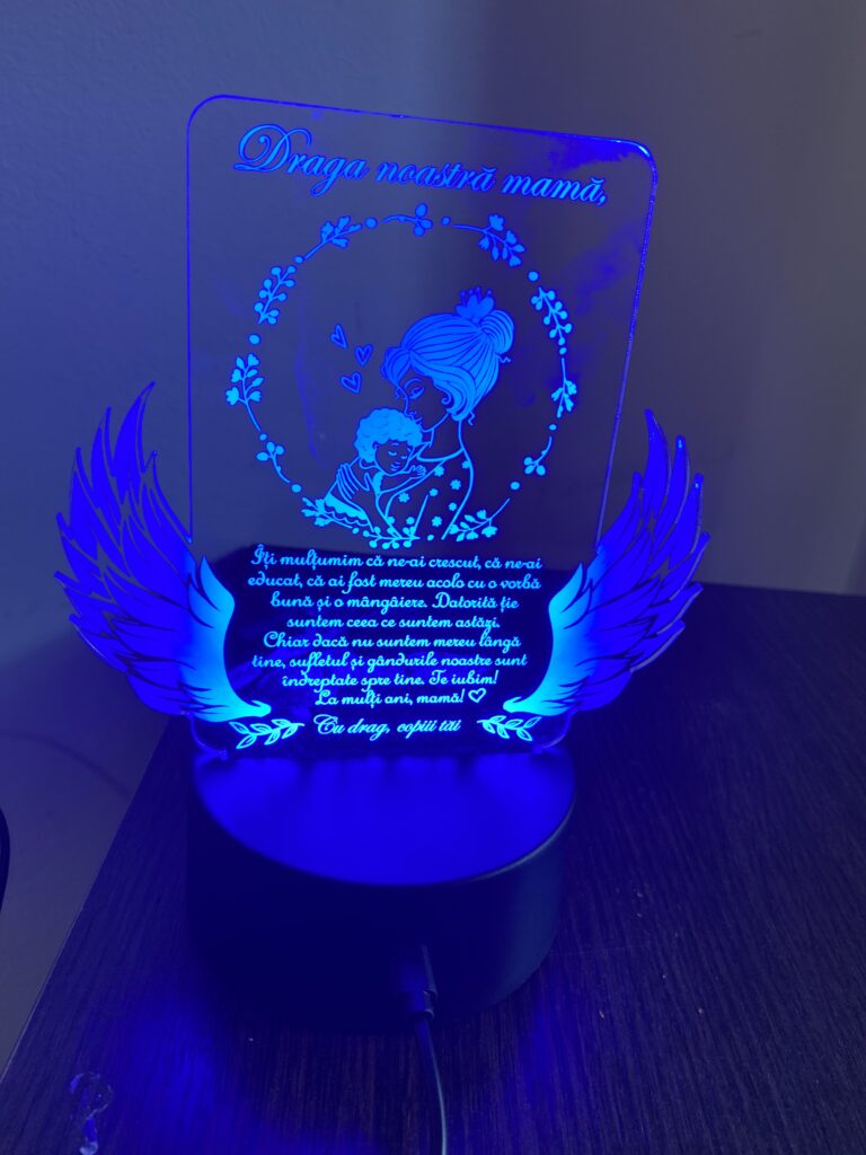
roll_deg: -6.5
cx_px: 433
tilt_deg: -23.9
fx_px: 867
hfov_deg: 53.1
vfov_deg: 67.3
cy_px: 578
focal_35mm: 26
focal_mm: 4.25
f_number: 1.8
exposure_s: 1/50
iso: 100
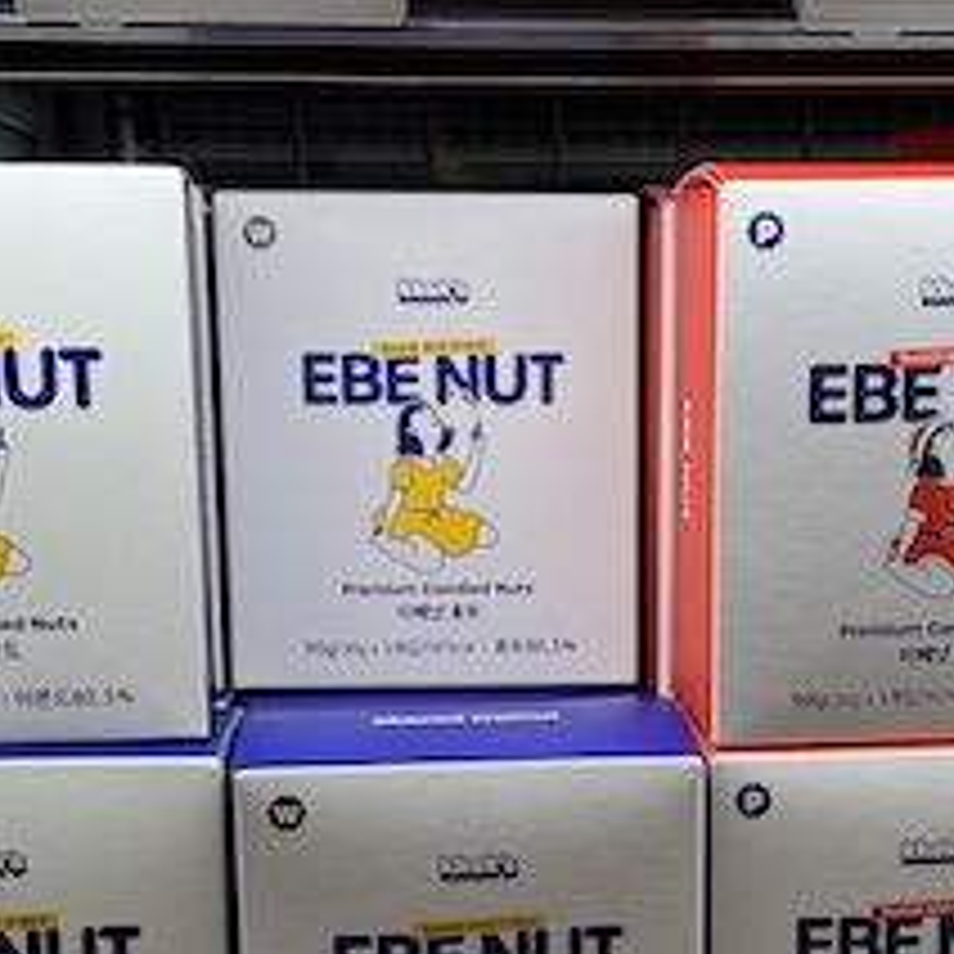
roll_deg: +1.7
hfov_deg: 26.8
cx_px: 572
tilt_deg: -12.2
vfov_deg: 26.4
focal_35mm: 64
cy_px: 747
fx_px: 1996
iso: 50
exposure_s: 1/120
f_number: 1.78
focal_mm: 6.76
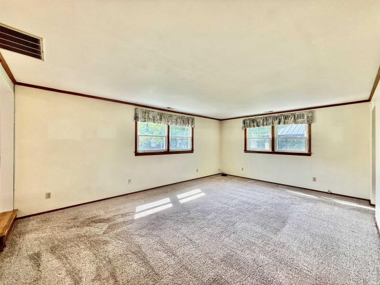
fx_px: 154
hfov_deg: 102.1
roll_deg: +0.2
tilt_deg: +2.4
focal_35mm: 14
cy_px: 142
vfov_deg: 85.7
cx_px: 190
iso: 80
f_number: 2.2
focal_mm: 2.22
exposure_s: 1/120
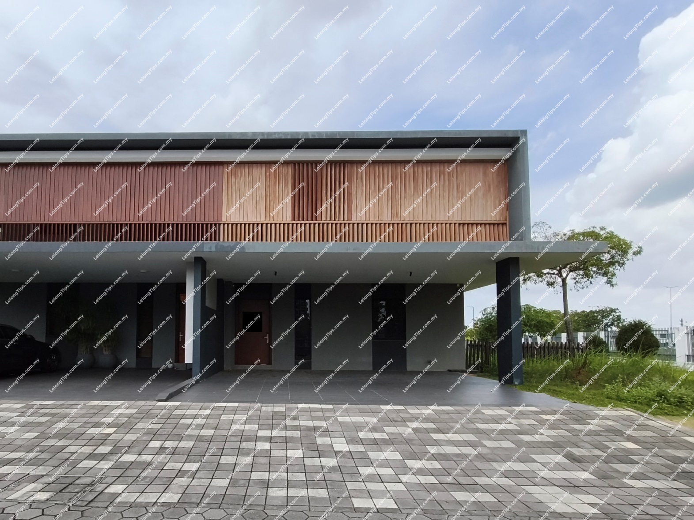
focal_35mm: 15
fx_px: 301
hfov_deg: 98.2
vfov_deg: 81.7
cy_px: 260
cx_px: 347
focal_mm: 1.67
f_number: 2.2
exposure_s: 1/2724
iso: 50
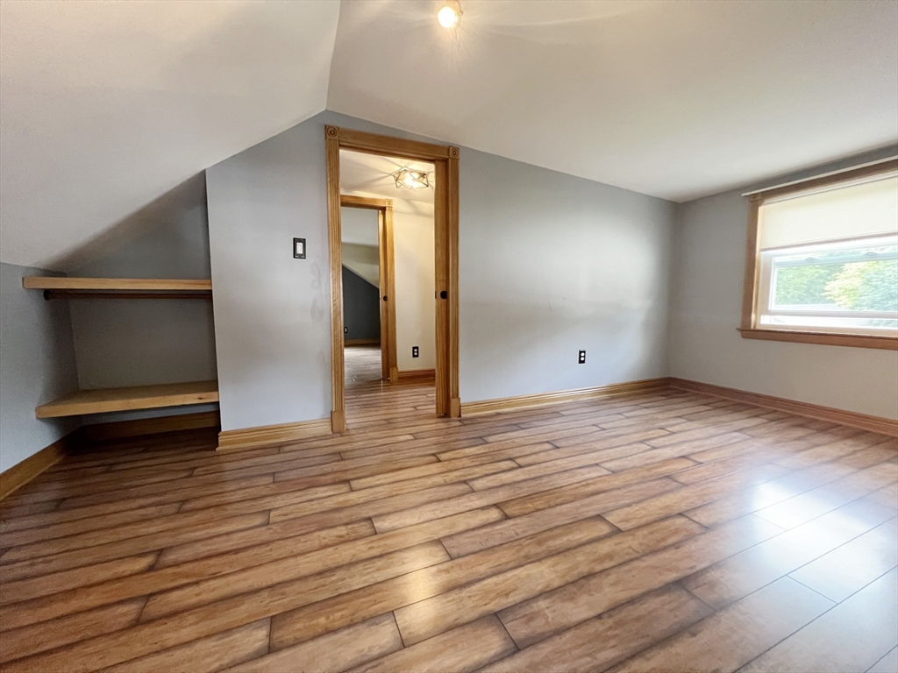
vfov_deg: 89.9
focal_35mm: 13
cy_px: 336
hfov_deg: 106.2
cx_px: 449
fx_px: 337
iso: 500
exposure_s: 1/60
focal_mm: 1.57
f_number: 1.8
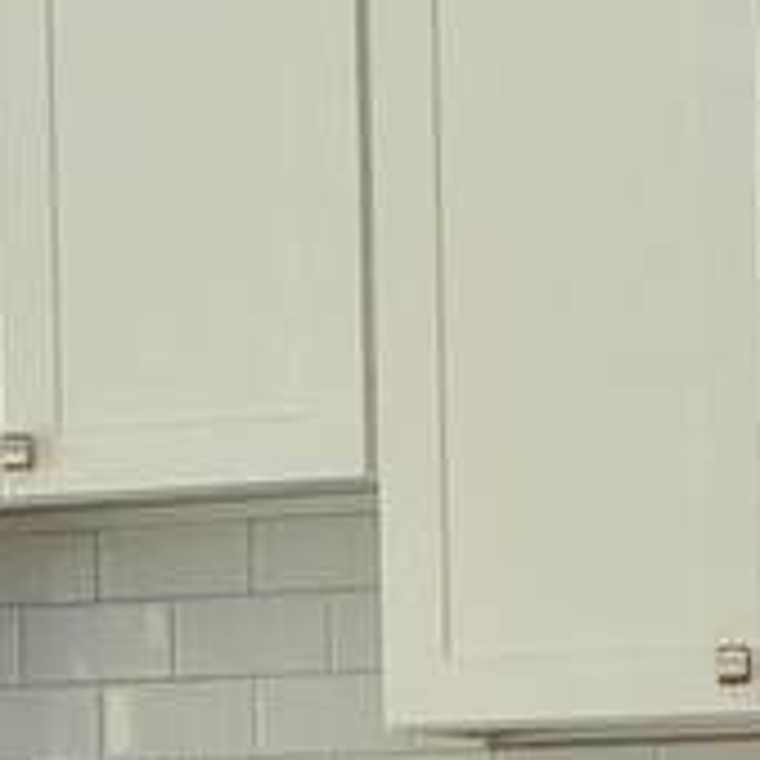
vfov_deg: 9.6
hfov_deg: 10.0
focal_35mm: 174
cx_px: -4
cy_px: 1297
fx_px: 4322
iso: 200
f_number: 4
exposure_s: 1/200
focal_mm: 10
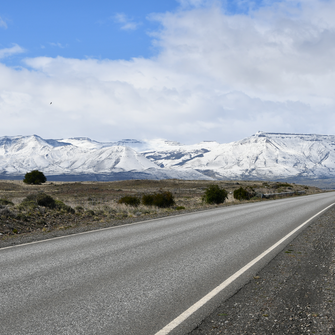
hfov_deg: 22.5
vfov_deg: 22.5
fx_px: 843
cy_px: 168
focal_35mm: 77
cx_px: 163
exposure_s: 1/500
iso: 100
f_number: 11
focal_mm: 40
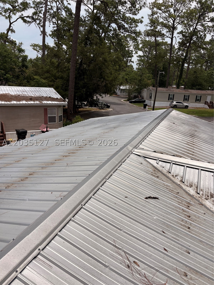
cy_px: 142
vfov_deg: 67.3
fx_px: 214
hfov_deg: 53.1
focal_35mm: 26
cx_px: 107
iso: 50
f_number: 1.6
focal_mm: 5.96
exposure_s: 1/8850
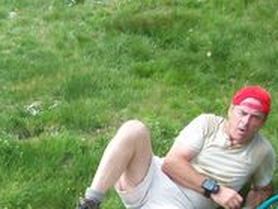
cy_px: 254
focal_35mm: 88
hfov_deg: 20.4
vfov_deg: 16.1
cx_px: -77
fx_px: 707
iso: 80
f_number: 2.8
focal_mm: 5.7
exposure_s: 1/320
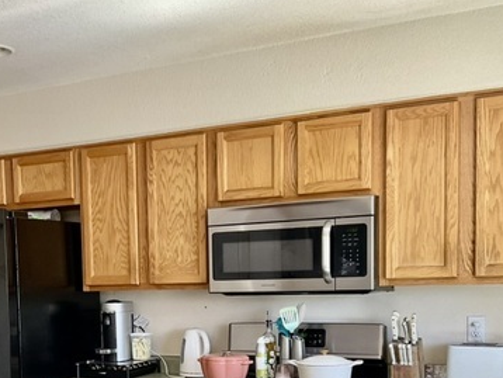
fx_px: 785
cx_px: 136
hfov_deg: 34.9
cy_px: 346
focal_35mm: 54
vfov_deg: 26.1
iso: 64
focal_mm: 3
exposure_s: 1/60
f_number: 1.8
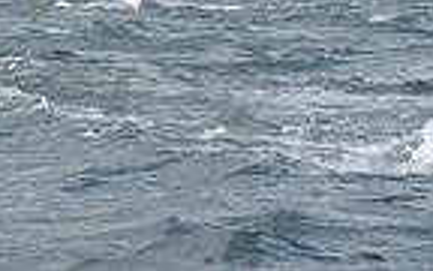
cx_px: -128
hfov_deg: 3.9
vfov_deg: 2.4
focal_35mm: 533
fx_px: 6290
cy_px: -599
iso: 250
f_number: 8
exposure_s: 1/1000
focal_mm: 130
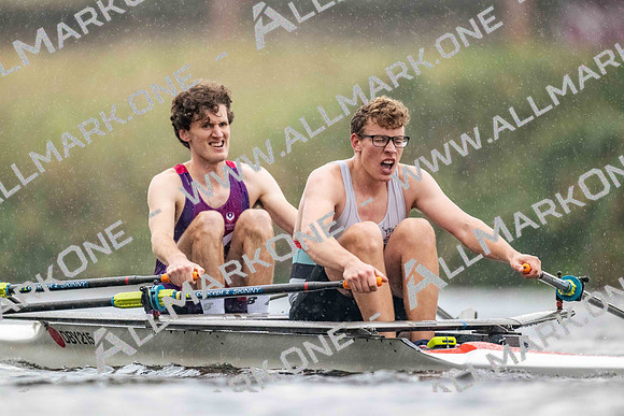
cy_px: 208
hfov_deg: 3.4
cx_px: 312
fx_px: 10402
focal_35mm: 600
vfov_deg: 2.3
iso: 6400
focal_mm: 600
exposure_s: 1/2500
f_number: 4
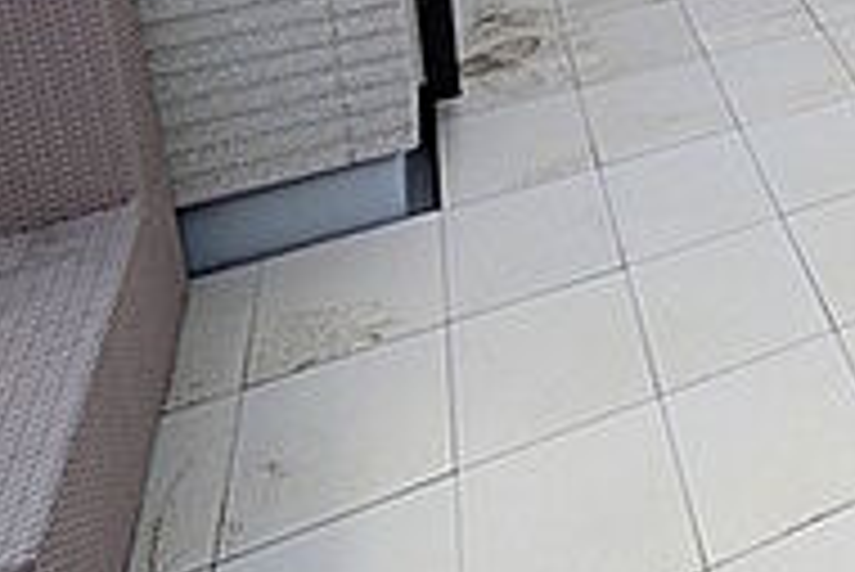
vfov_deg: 23.0
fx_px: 1093
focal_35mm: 46
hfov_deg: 36.0
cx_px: 950
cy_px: -311
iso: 49
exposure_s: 1/1783
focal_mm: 1.83
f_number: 2.2
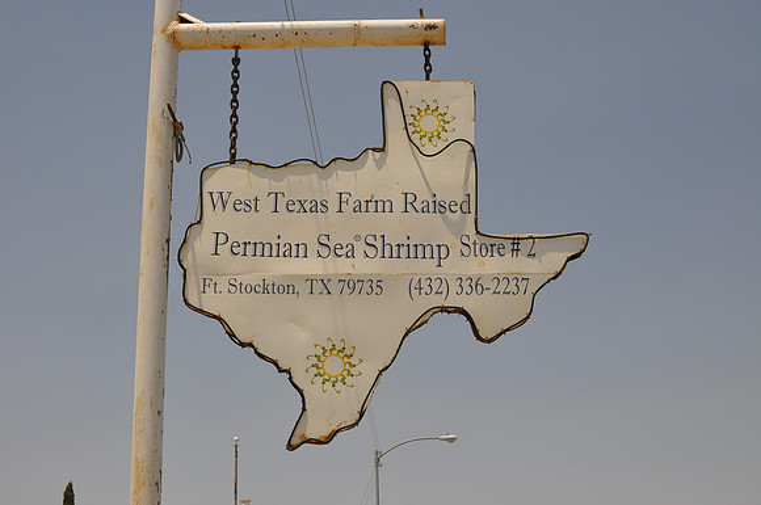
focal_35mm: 52
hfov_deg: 37.9
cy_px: 252
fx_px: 1108
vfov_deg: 25.7
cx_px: 380
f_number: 8
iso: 200
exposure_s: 1/250
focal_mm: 35
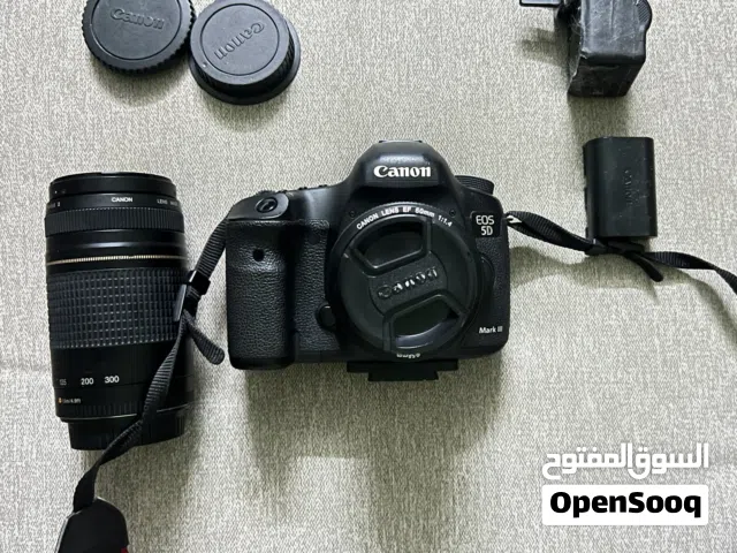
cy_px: 276
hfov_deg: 67.3
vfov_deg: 53.1
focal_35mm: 26
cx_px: 368
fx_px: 554
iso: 1000
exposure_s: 1/14
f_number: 1.5
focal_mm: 5.7
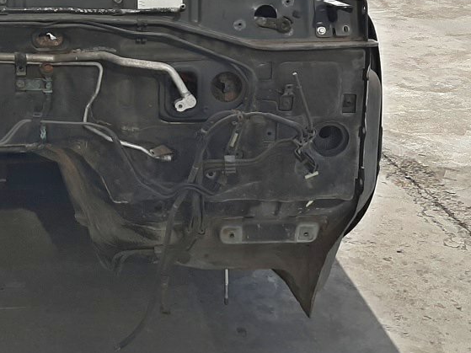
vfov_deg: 21.6
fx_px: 911
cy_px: 65
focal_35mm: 67
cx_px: 13
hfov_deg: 27.5
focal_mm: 3.93
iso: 40
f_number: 1.7
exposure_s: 1/2123
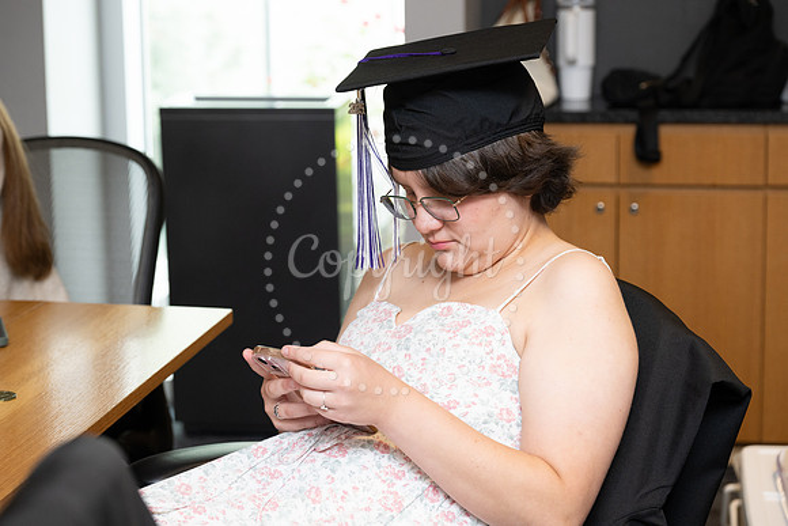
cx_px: 394
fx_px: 1795
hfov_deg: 24.8
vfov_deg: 16.7
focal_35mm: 82
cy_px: 263
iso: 1000
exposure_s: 1/125
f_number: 5
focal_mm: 82
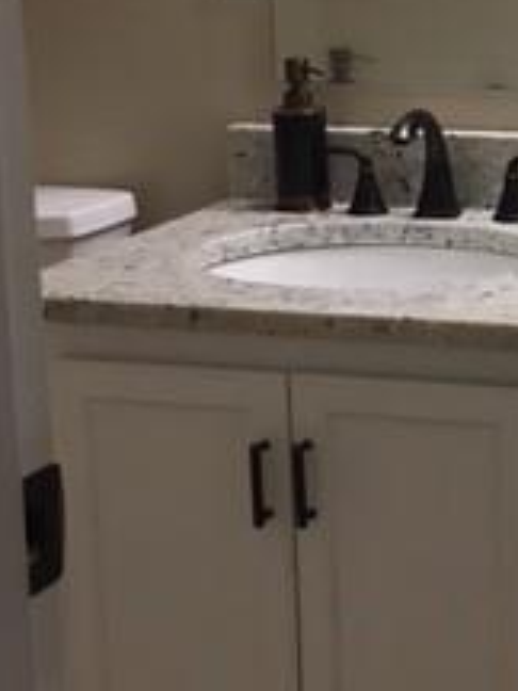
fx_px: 1716
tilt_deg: -9.8
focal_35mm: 86
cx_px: 687
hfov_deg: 16.2
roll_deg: +0.0
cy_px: 182
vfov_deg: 22.6
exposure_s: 1/30
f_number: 2.2
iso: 25
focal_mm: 4.15
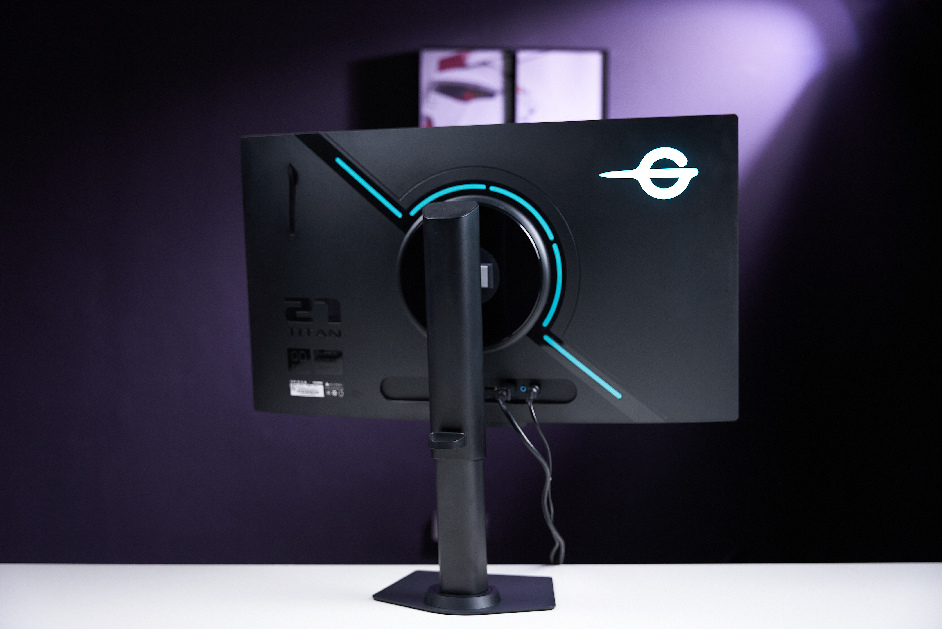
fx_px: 1021
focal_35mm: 39
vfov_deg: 34.2
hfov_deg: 49.5
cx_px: 471
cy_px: 314
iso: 800
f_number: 3.5
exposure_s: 1/100
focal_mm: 39
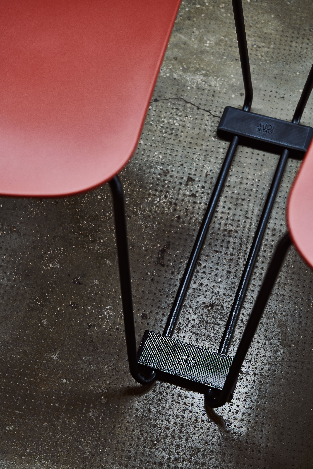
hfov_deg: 19.5
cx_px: 156
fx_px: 913
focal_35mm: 70
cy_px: 234
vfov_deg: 28.8
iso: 100
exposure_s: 2
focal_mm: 70
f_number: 5.6
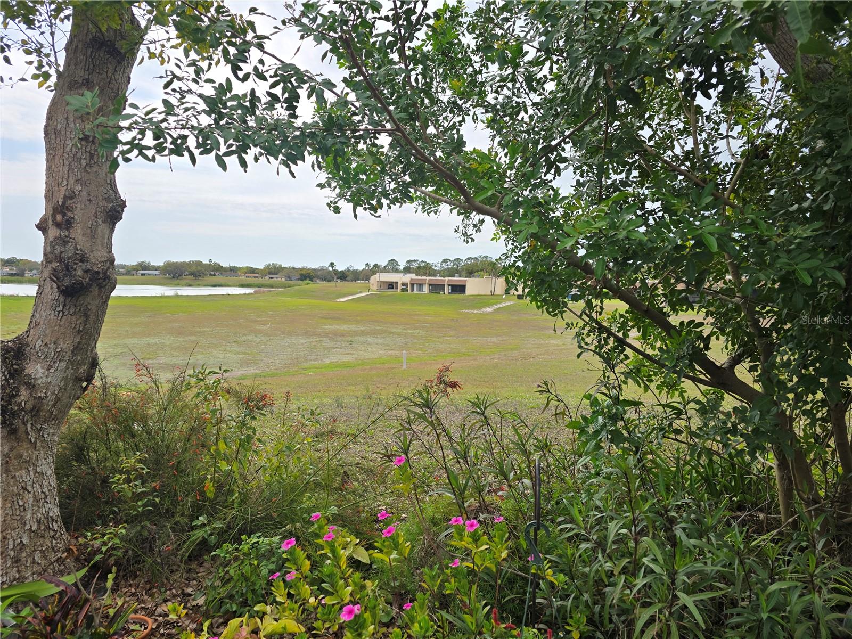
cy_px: 320
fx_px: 566
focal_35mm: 23
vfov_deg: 58.9
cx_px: 426
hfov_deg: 73.9
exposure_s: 1/816
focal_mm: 6.3
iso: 12
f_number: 1.7
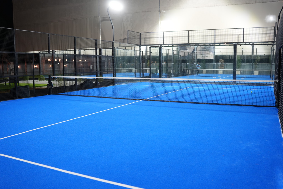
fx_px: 275
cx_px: 142
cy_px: 94
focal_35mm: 35
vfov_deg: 37.8
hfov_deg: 54.4
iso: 800
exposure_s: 1/160
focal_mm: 35
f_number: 2.2
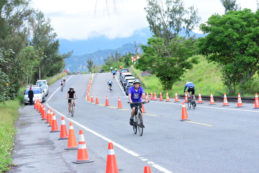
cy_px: 86
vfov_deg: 12.5
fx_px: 792
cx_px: 130
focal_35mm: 110
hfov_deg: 18.6
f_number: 11
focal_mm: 110
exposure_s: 1/2000
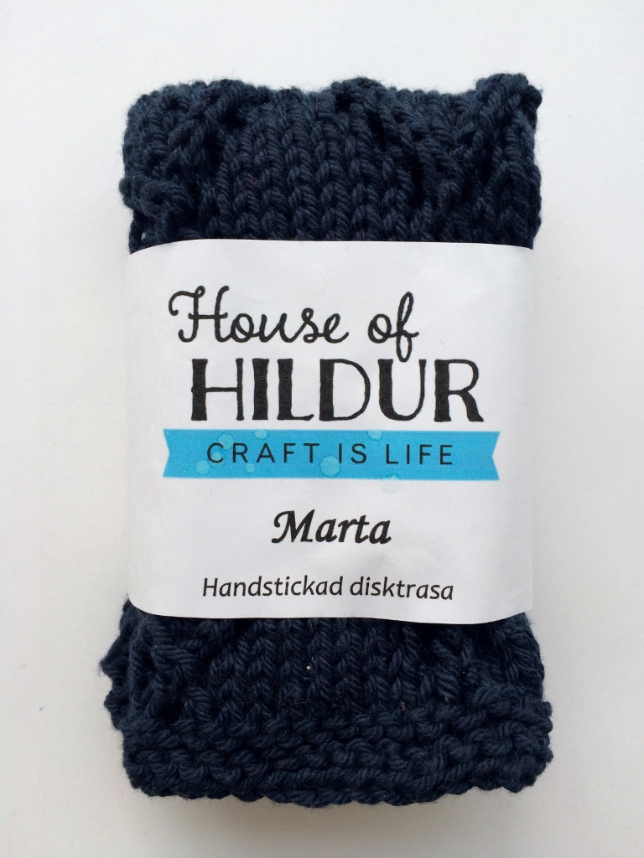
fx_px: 719
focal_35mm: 29
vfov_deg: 61.7
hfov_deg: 48.2
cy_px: 429
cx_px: 322
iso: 32
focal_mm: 4.15
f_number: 2.2
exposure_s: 1/50
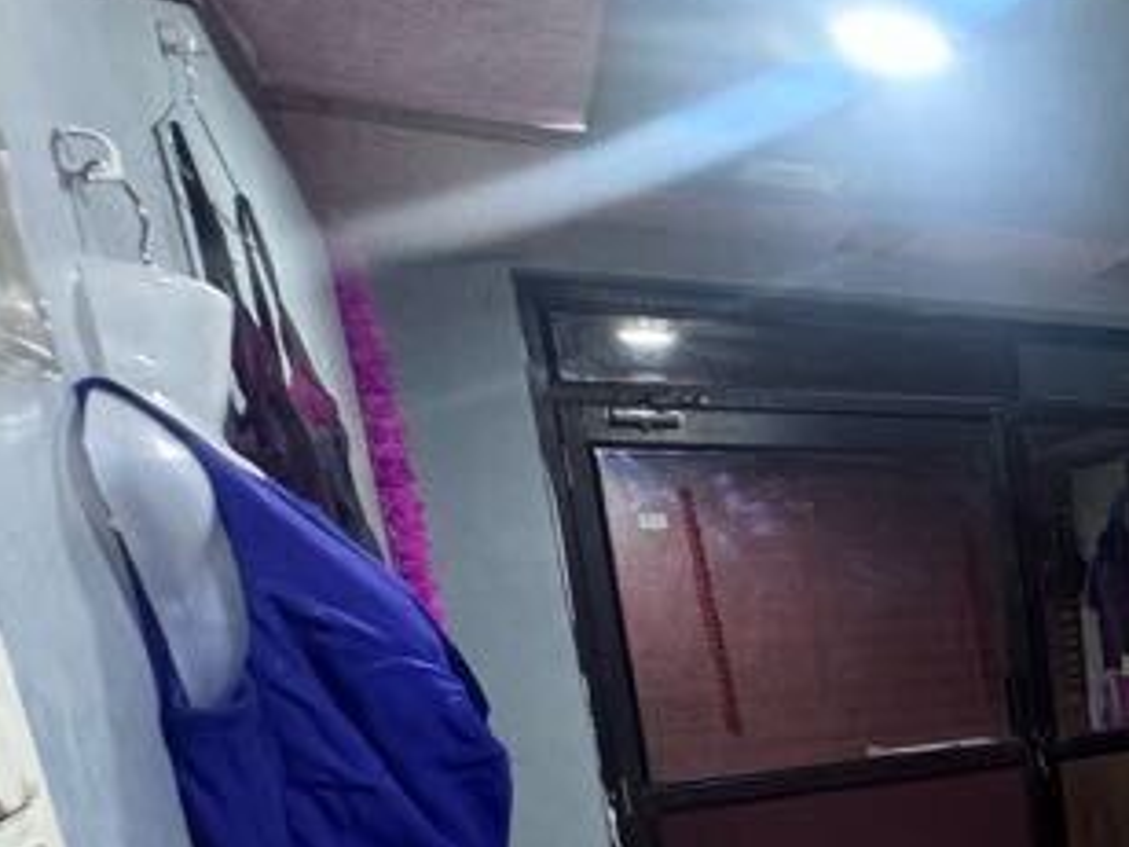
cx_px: 1525
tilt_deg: -11.5
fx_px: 1239
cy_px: 772
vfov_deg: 35.4
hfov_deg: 33.2
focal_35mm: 38
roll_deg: +2.5
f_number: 2.2
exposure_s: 1/50
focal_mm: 2.22
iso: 800
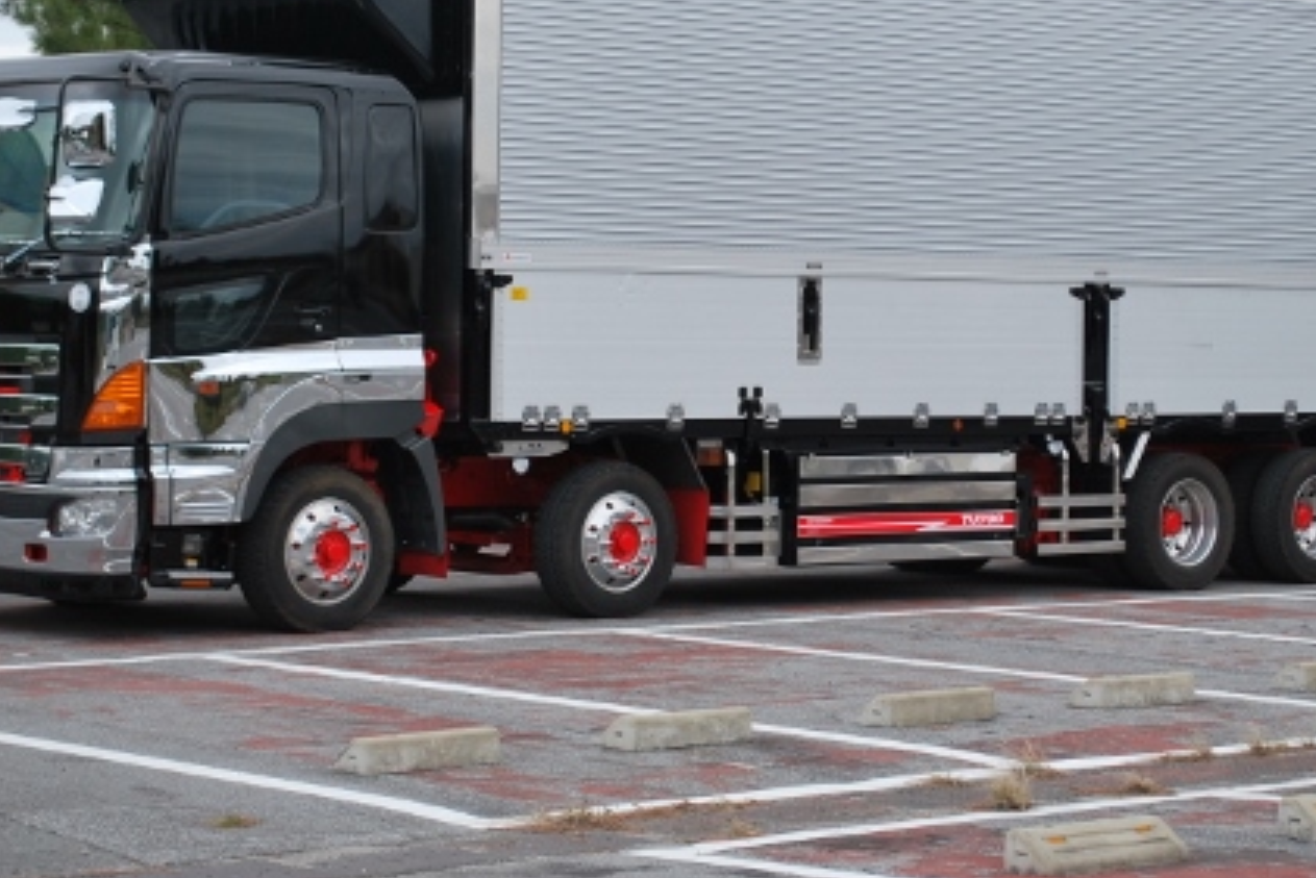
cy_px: 225
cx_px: 731
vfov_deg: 13.0
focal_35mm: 105
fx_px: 3839
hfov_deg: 19.4
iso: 110
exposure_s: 1/125
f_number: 5.6
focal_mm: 46
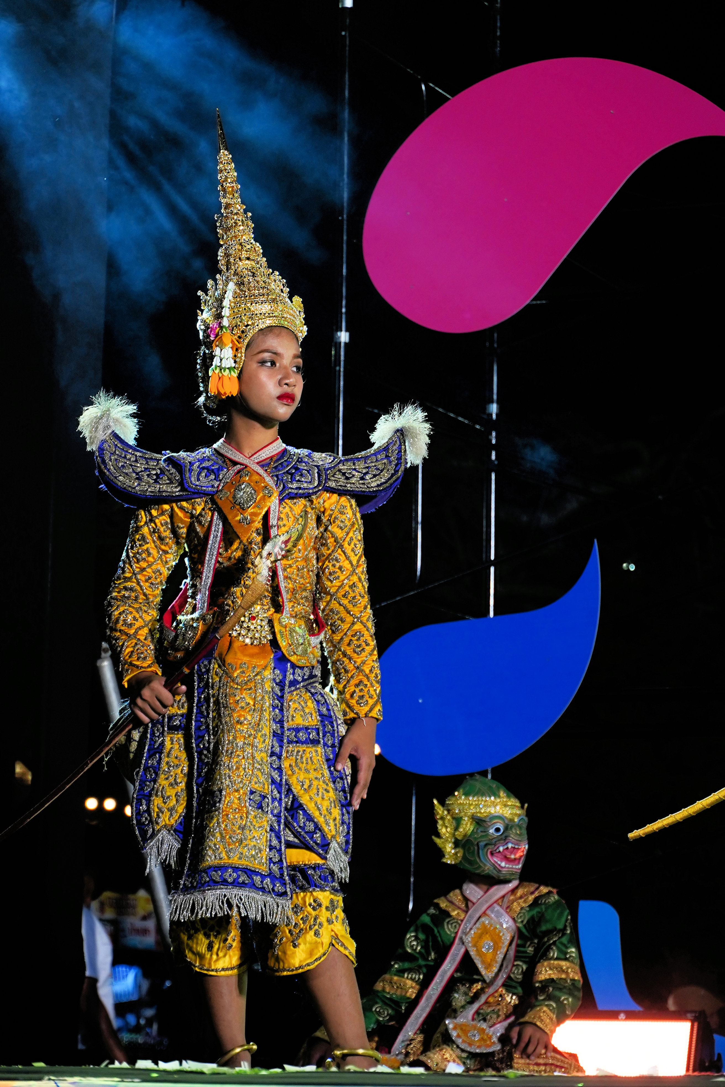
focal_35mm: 130
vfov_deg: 15.8
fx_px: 3927
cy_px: 544
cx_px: 362
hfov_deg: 10.5
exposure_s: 1/100
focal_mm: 87
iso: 640
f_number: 5.6
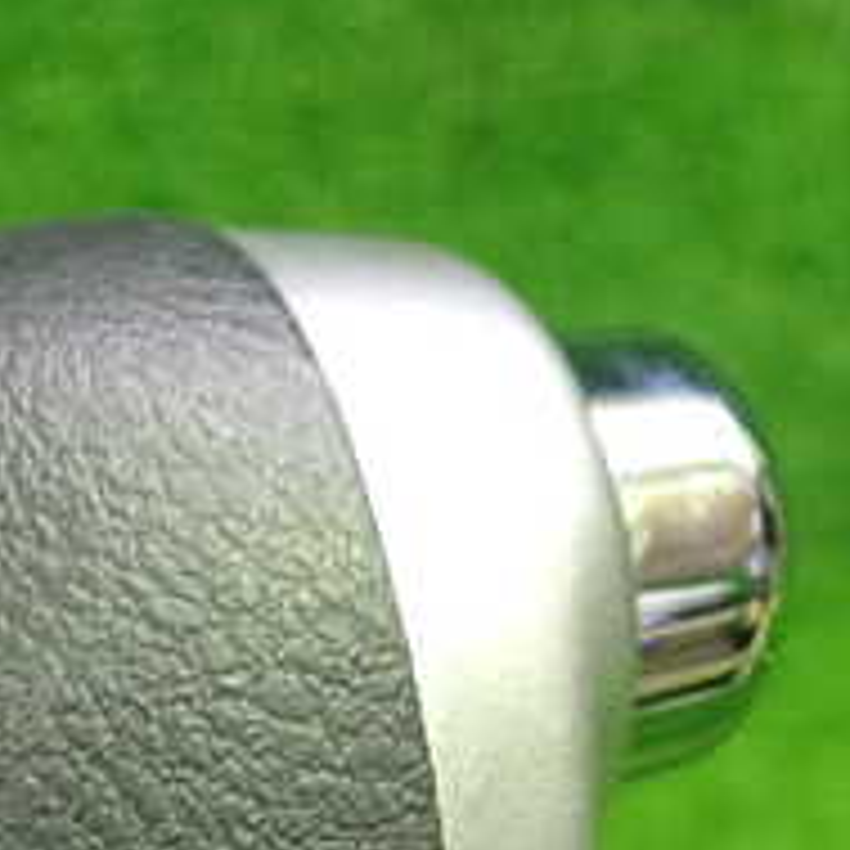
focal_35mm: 101
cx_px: -94
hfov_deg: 16.7
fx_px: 2806
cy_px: 1003
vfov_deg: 16.5
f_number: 2.5
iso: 800
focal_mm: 6.37
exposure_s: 1/30
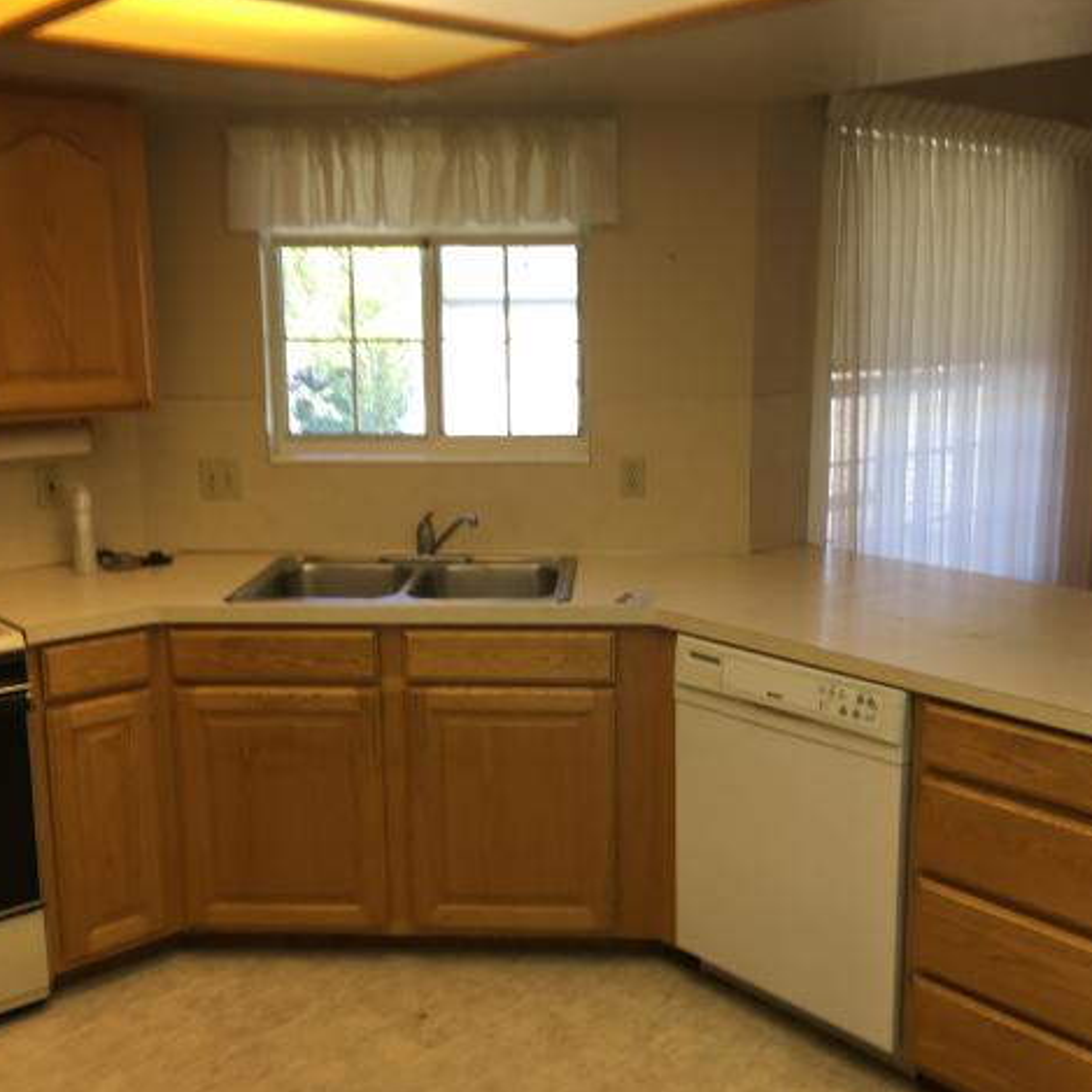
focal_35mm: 35
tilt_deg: -11.6
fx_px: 1249
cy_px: 543
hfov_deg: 47.2
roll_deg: -0.4
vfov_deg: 47.2
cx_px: 568
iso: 32
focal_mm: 4.15
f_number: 2.2
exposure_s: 1/60
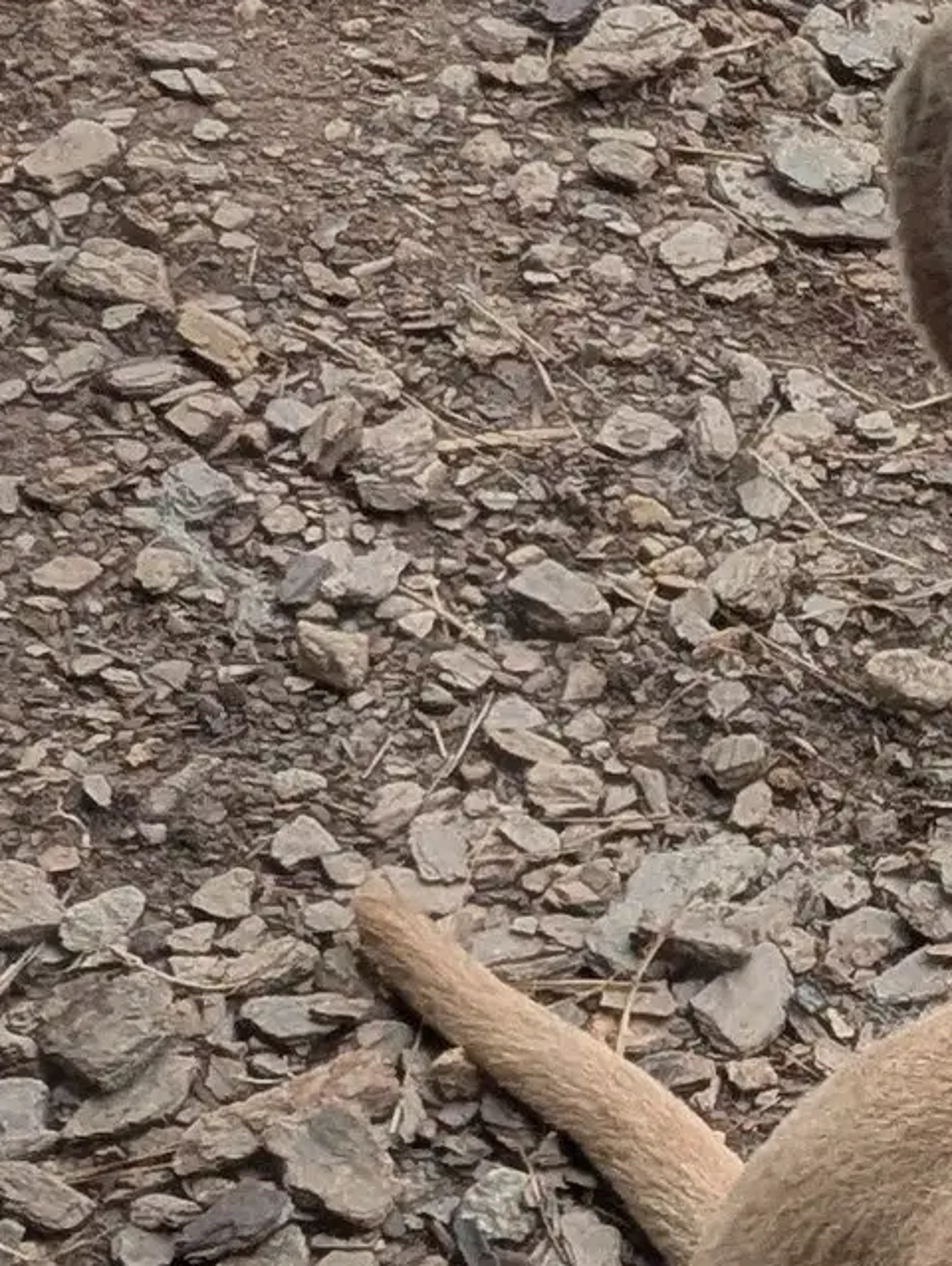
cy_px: 1329
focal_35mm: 64
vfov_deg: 28.0
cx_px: 1708
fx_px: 2342
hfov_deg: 18.2
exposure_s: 1/271
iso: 143
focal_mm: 2.35
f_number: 2.2
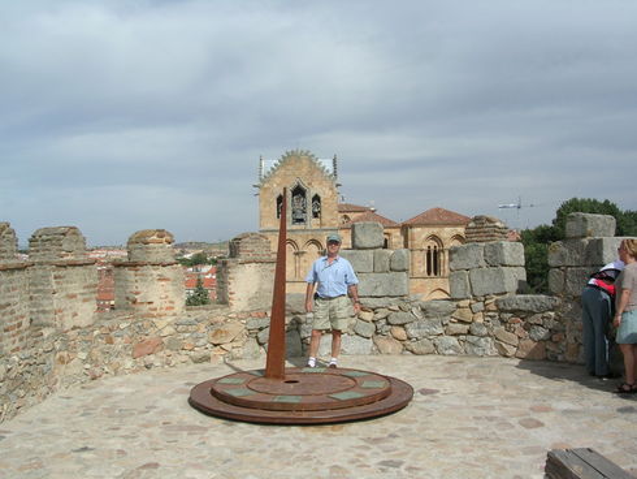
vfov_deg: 37.8
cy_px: 240
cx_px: 318
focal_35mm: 38
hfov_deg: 49.0
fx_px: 700
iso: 50
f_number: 5.6
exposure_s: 1/439
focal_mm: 5.8
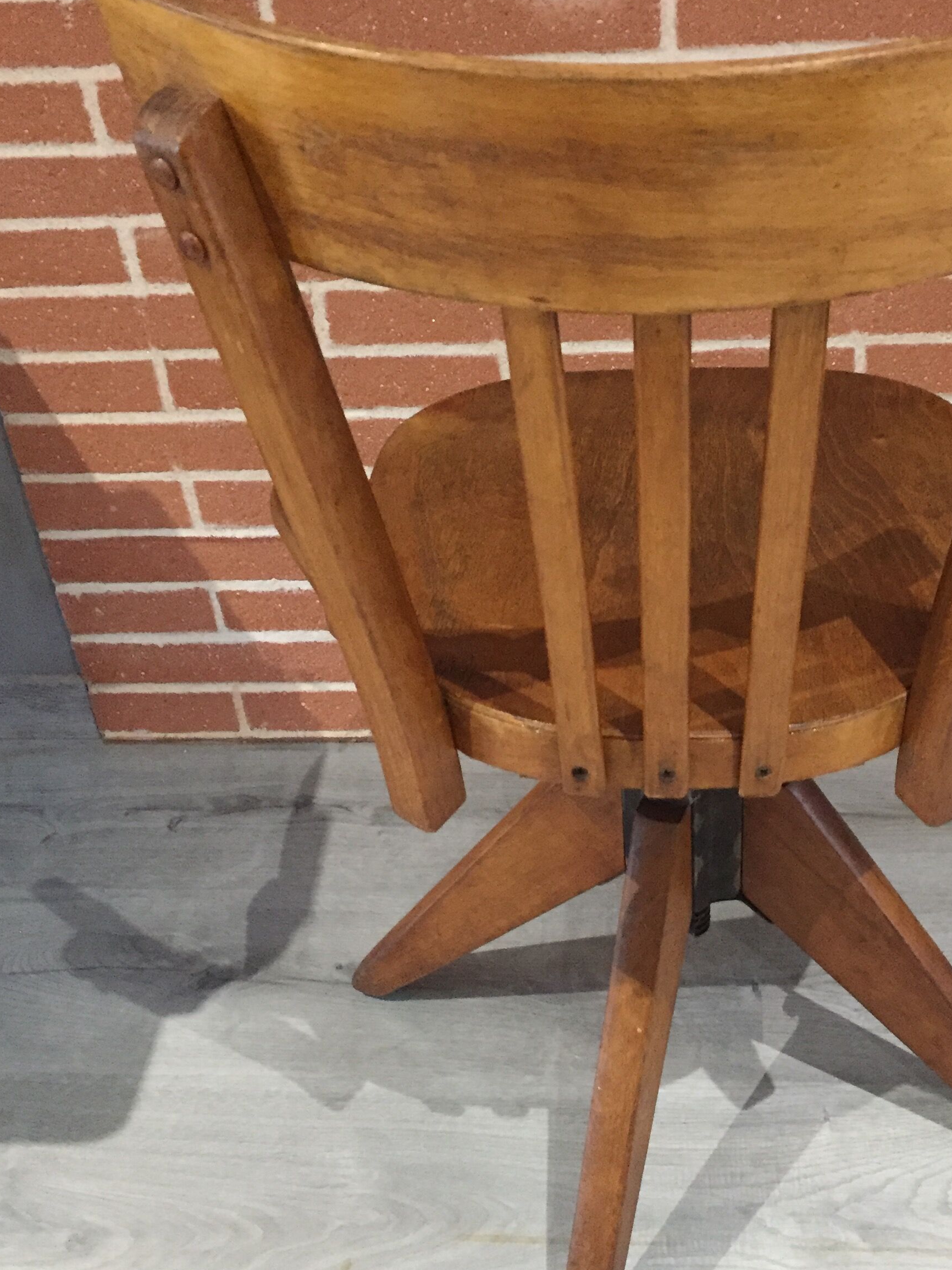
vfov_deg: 45.8
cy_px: 643
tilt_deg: -33.9
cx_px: 643
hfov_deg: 34.8
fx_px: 1503
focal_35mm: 41
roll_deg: +1.1
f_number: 2.2
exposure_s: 1/17
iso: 320
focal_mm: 4.15
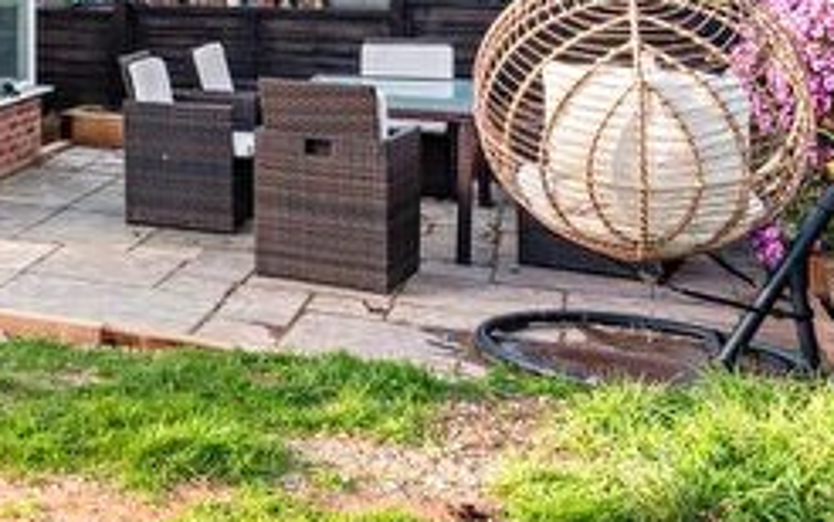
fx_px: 1319
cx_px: -210
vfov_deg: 20.9
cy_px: -105
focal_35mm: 58
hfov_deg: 29.3
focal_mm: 20
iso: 320
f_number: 7.1
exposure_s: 1/400
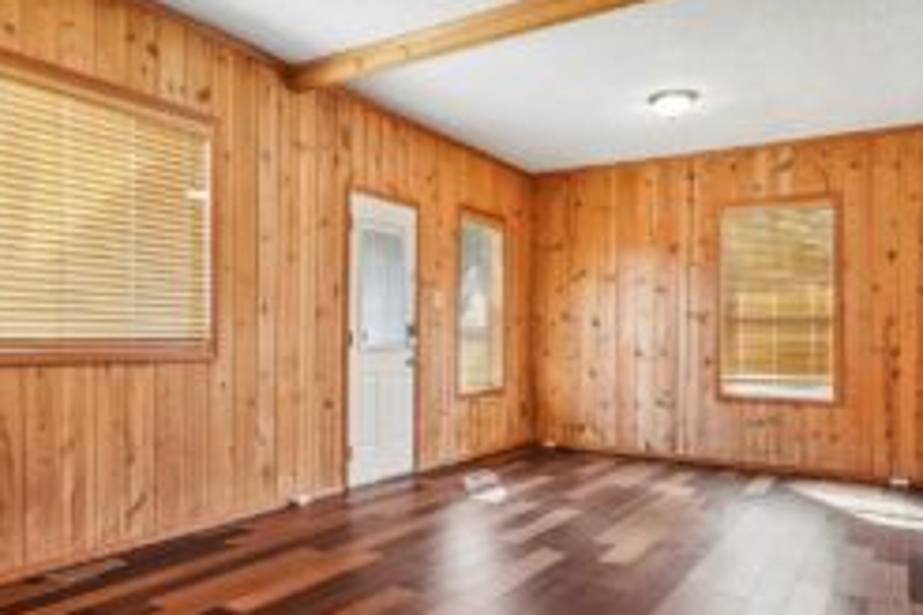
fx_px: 667
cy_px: 347
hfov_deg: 68.8
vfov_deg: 49.4
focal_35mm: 26
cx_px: 375
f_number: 8
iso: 1600
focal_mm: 16
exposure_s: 1/25
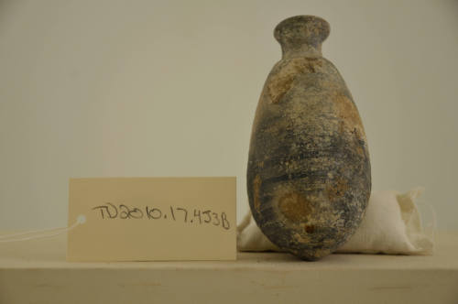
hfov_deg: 26.0
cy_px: 152
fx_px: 991
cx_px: 229
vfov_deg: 17.4
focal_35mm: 78
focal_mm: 52
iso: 200
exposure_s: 1/50
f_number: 5
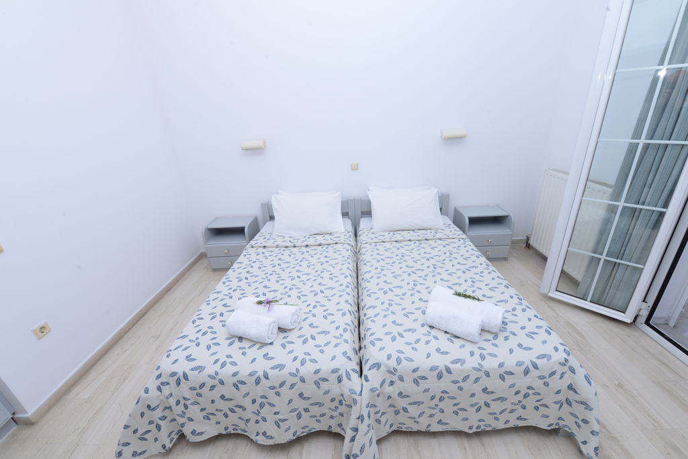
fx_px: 268
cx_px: 344
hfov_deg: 104.2
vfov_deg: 81.3
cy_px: 230
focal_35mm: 14
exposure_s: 1/125
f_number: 10
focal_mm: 14
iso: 200
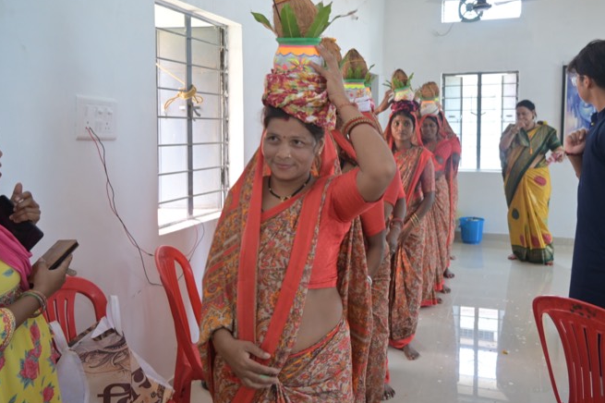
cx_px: 305
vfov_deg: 39.8
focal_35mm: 33
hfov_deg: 57.2
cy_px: 166
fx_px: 554
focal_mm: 18
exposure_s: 1/80
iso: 250
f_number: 3.5
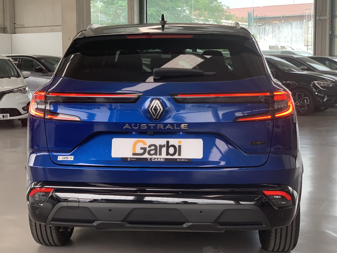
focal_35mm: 58
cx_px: 152
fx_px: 565
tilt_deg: -5.9
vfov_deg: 25.2
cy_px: 122
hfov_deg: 33.2
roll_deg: -0.6
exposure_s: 1/122
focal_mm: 6
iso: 125
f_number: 2.4
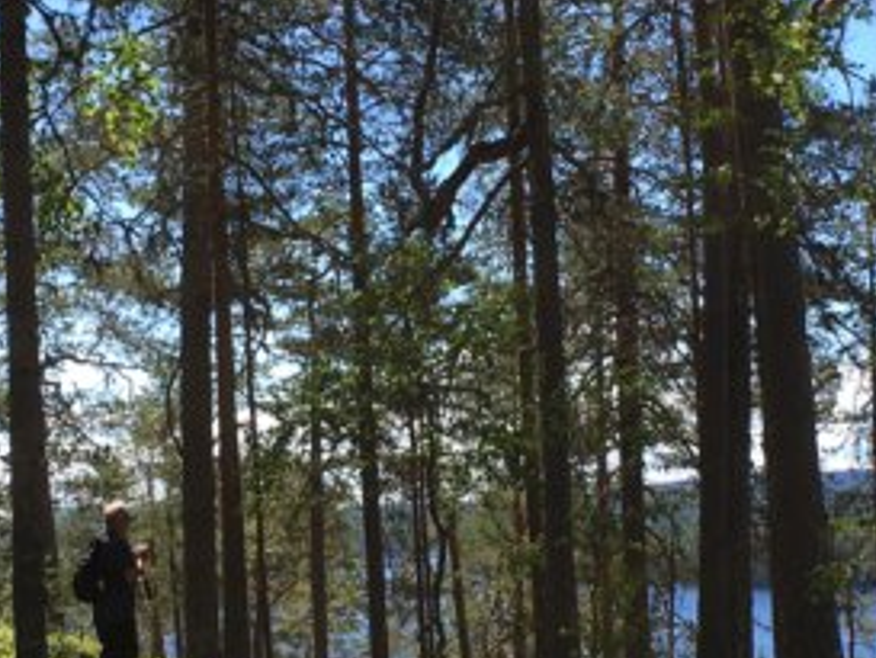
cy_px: 363
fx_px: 2152
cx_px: 424
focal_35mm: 85
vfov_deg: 17.4
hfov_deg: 23.0
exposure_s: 1/793
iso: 25
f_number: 2.2
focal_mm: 4.15
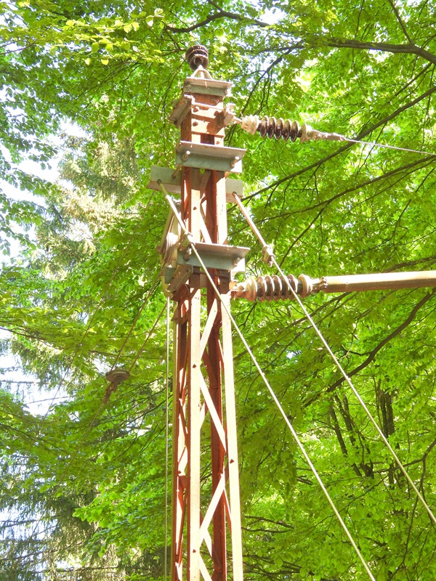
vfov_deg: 17.1
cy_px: 290
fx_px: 1931
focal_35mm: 115
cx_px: 218
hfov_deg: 12.9
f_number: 4
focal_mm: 20.5
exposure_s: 1/60
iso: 100
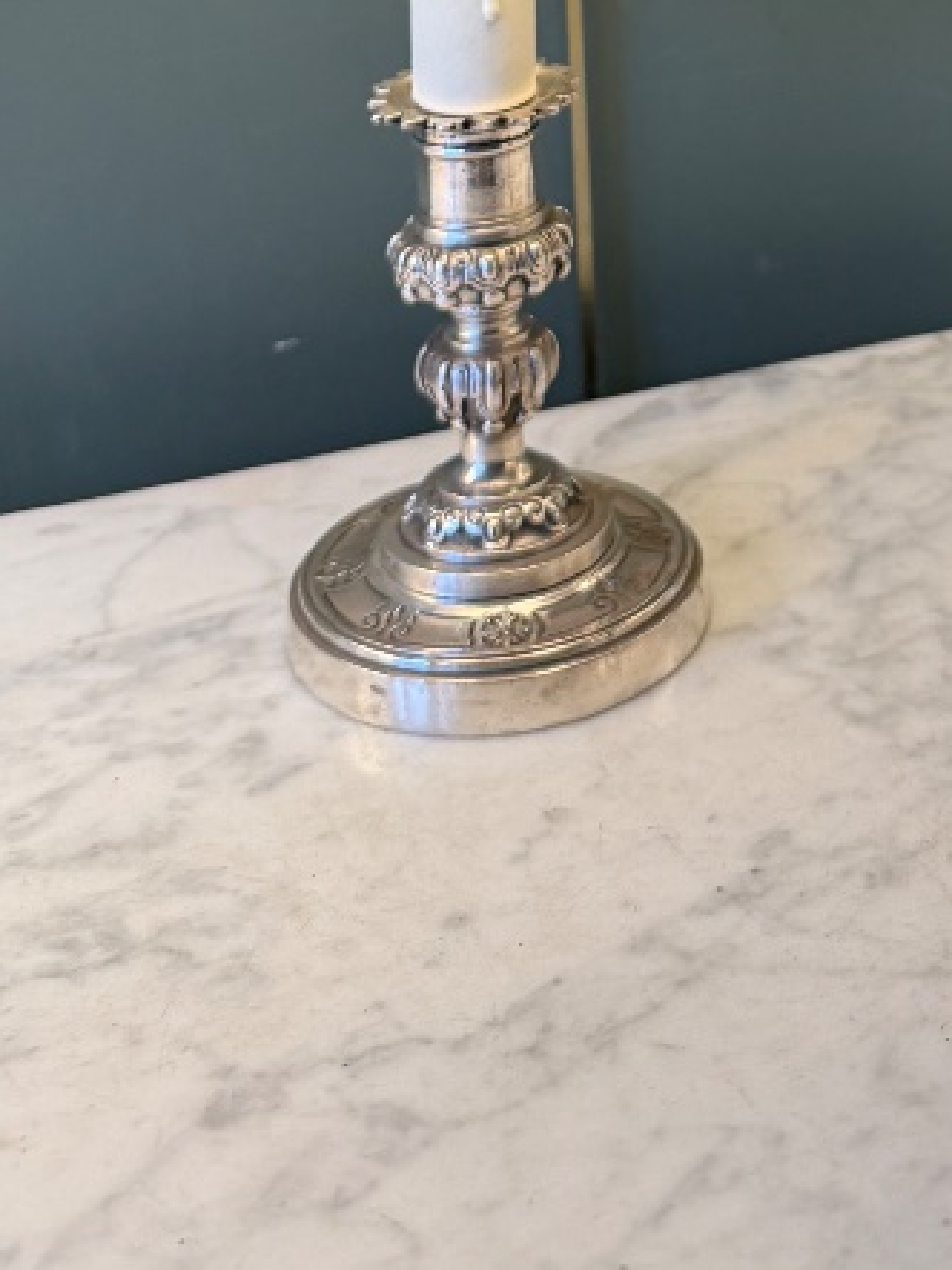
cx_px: 806
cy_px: -424
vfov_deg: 25.3
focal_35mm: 65
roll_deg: +2.3
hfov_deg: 22.2
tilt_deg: -5.1
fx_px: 2385
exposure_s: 1/114
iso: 200
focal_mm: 6.76
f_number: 1.78
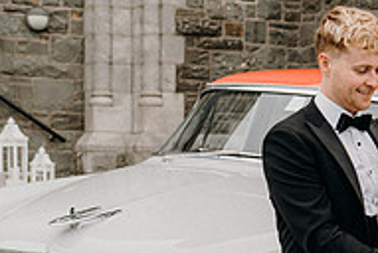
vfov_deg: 13.6
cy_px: 242
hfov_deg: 20.1
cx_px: 311
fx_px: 1052
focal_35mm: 100
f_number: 3.5
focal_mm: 33
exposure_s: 1/200
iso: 125
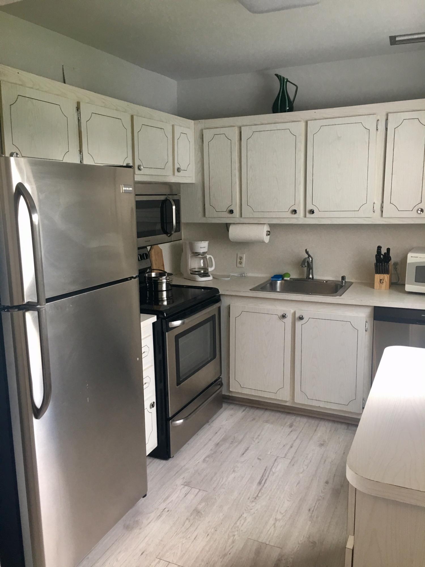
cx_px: 212
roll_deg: +0.9
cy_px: 284
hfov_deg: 48.2
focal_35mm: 29
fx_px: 475
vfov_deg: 61.7
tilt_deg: -9.1
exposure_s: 1/15
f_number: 2.2
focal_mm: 4.15
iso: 32
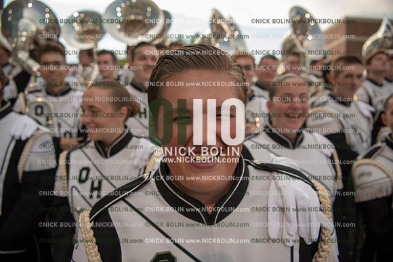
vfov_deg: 53.2
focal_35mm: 24
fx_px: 262
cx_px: 196
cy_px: 131
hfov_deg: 73.7
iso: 800
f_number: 3.2
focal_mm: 24
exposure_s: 1/125
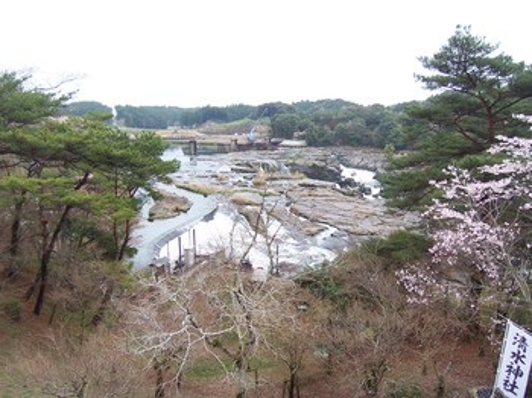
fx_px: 353
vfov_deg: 58.8
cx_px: 266
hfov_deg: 74.0
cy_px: 199
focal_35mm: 23
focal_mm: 3.8
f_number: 2.8
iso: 64
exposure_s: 1/250
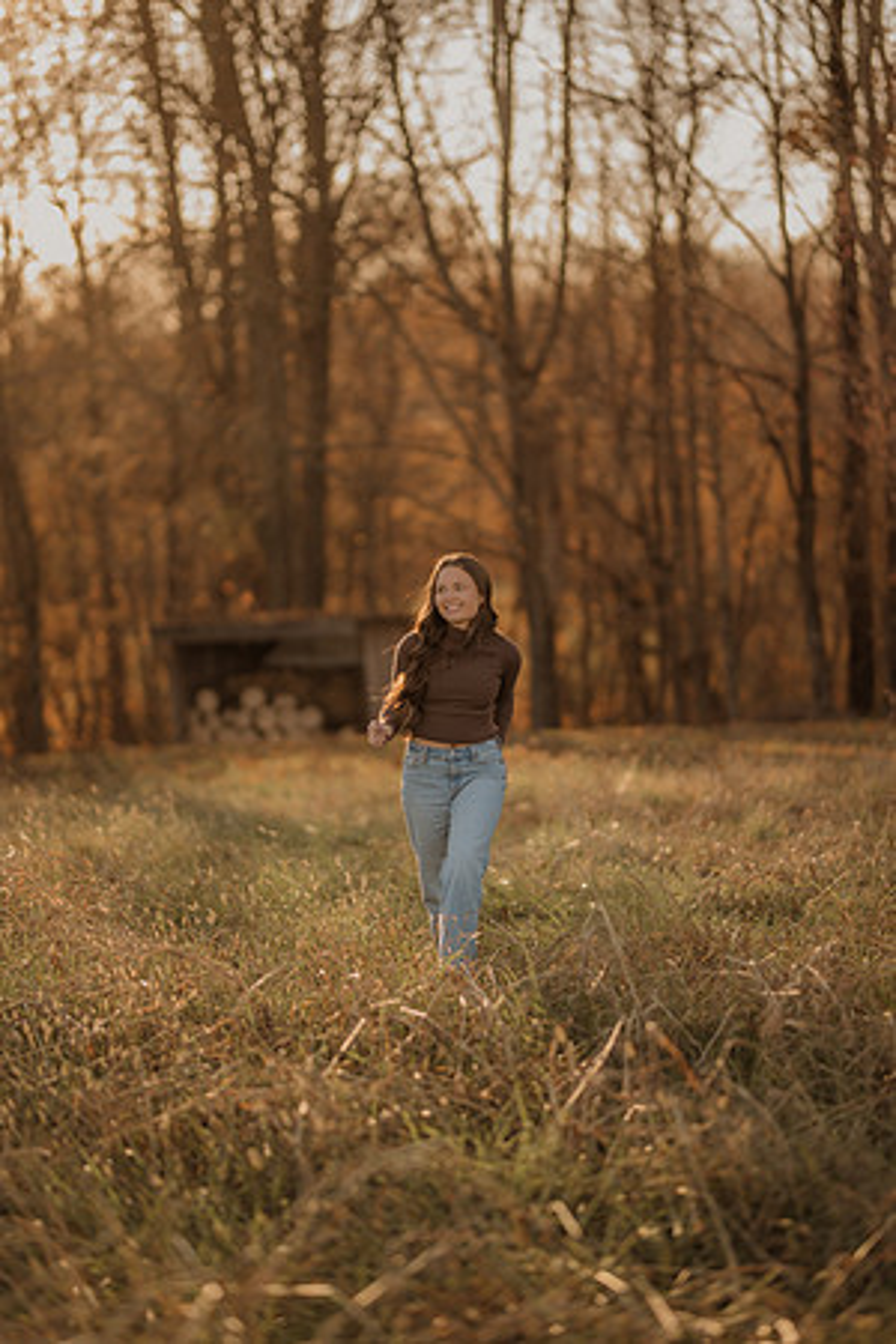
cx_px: 448
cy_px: 672
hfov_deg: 16.1
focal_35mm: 85
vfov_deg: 23.9
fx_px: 3173
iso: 200
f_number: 1.4
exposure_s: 1/1250
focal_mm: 85
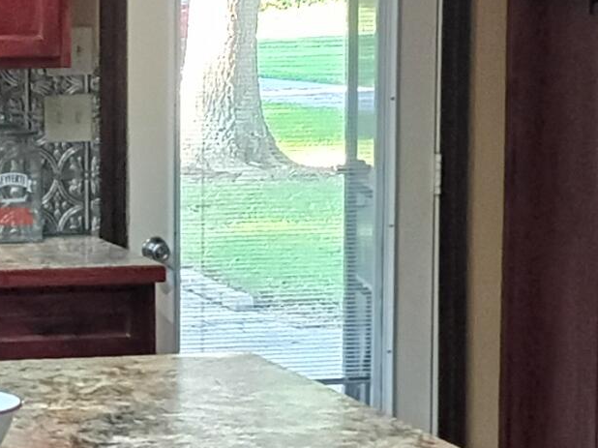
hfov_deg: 13.9
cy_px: 306
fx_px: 2349
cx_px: -188
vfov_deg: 10.9
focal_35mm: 136
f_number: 2.2
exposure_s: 1/30
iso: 1769
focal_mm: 3.42
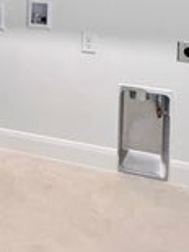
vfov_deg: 29.7
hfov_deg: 22.3
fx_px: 421
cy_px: -28
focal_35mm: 58
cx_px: -65
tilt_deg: -4.2
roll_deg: -0.3
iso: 500
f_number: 2.2
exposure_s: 1/60
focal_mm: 2.22
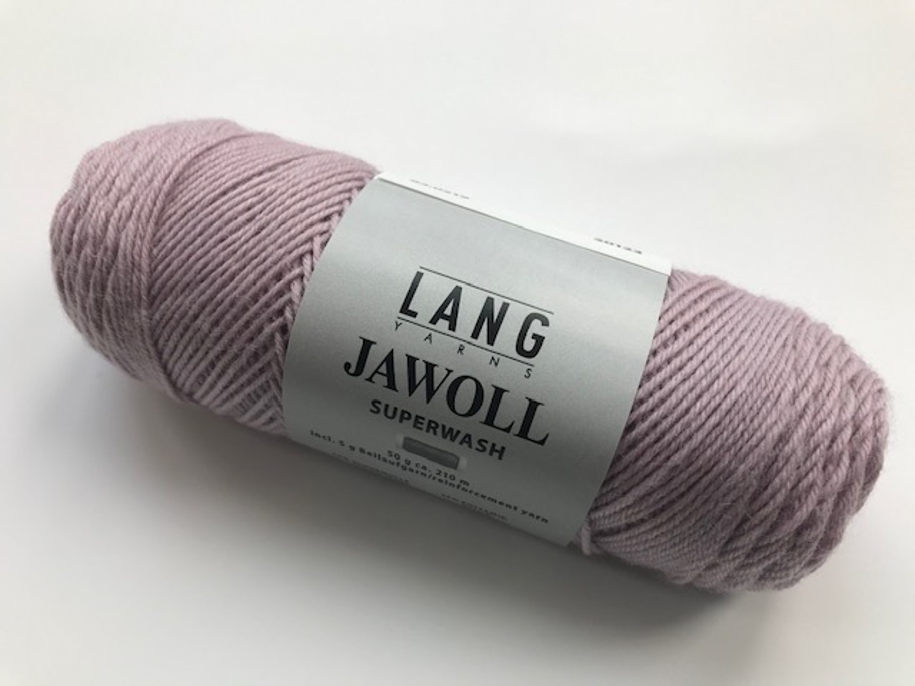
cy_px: 343
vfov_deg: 49.7
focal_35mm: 28
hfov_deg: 63.4
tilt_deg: -69.7
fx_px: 740
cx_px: 458
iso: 20
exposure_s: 1/122
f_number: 1.8
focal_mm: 3.99
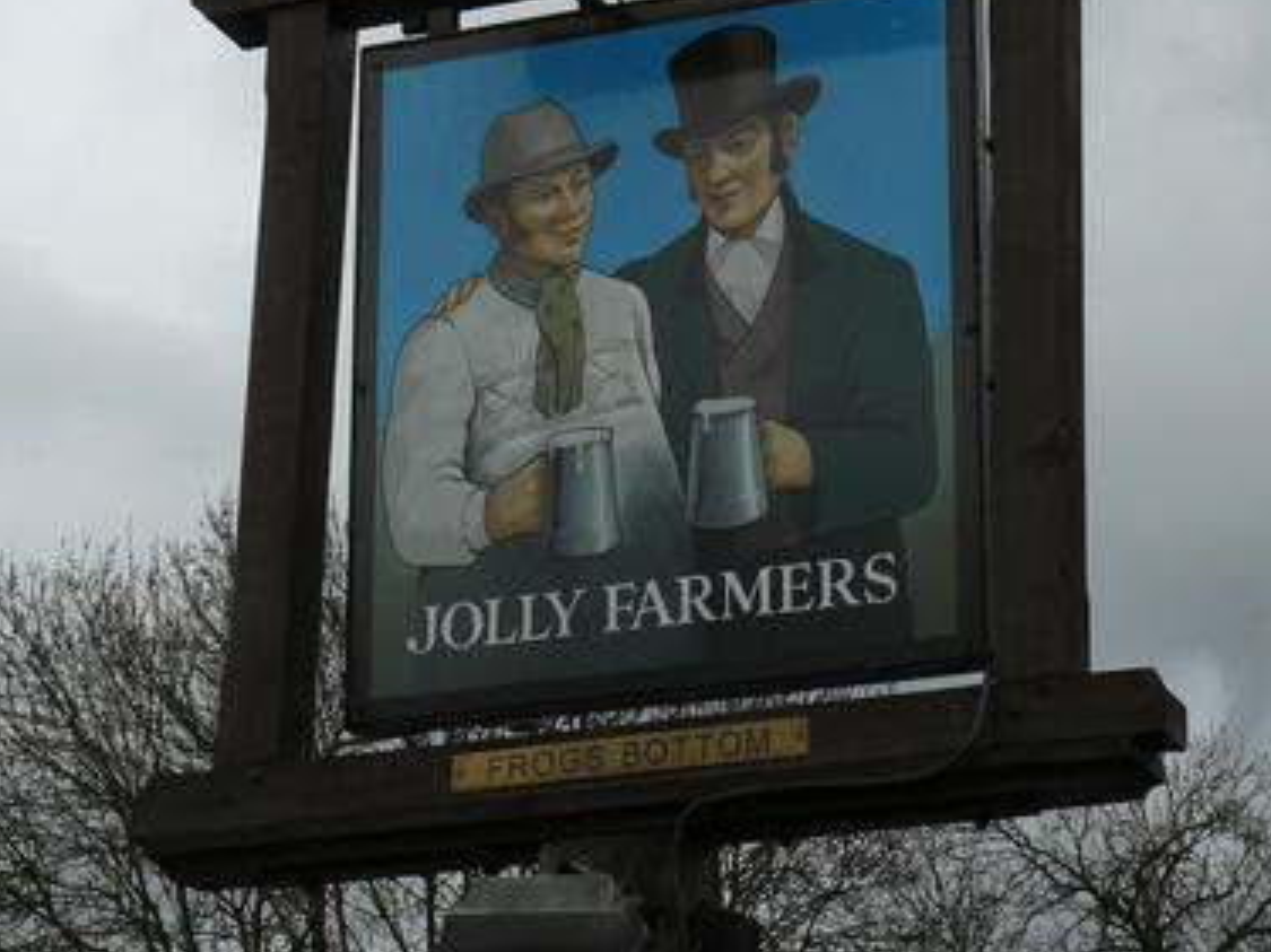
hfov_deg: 16.7
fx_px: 4331
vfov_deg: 12.5
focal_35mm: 118
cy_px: 407
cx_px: 712
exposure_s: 1/400
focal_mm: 12
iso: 100
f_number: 5.6
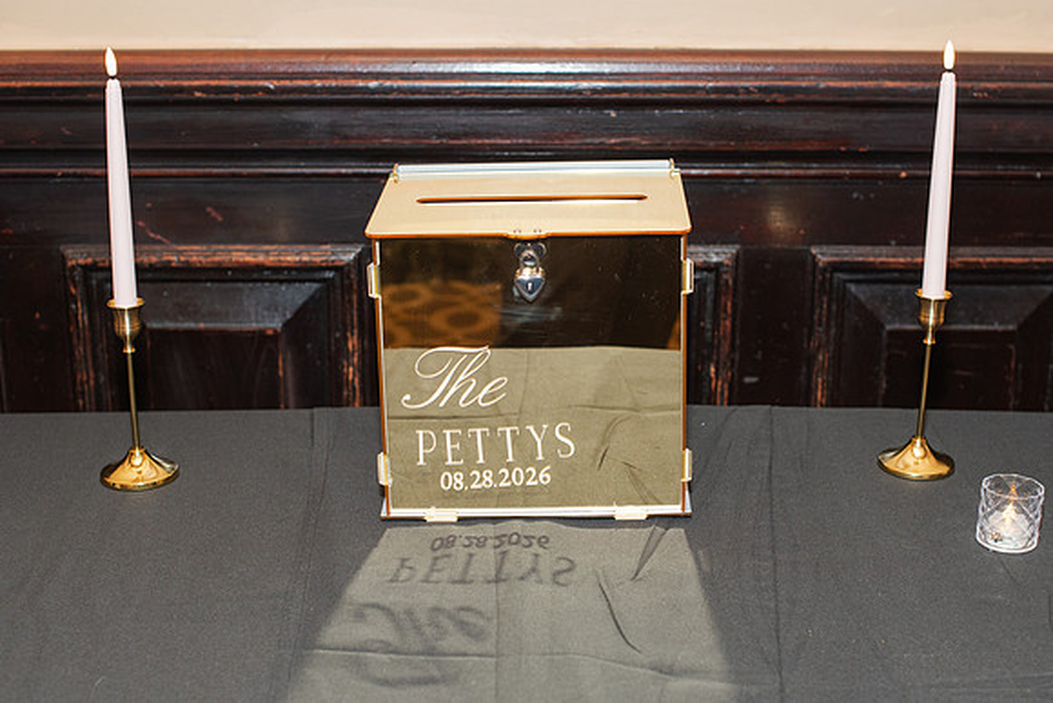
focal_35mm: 60
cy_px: 407
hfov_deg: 33.3
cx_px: 576
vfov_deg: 22.6
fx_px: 1760
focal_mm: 50
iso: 800
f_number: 4
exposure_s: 1/200
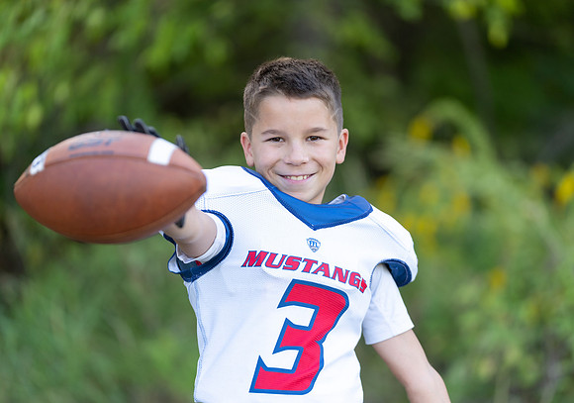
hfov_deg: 13.4
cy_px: 200
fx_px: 2437
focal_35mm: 150
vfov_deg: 9.4
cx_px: 305
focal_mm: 144
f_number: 2.8
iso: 250
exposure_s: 1/320
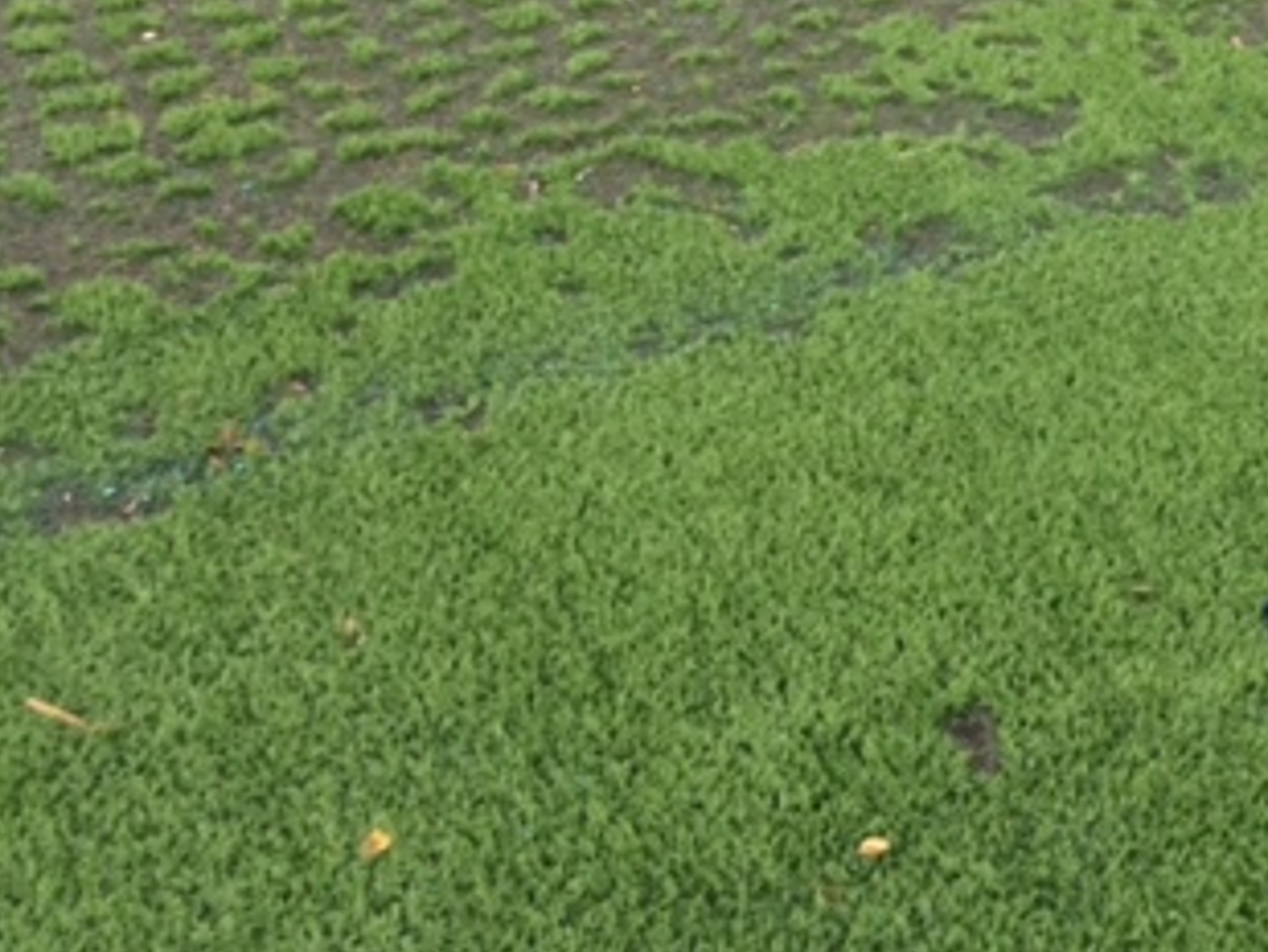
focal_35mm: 60
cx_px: 1161
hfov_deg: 30.6
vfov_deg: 23.8
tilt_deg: -26.8
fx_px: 2199
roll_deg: -4.5
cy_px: 103
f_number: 2.2
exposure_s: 1/30
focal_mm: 4.15
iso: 32
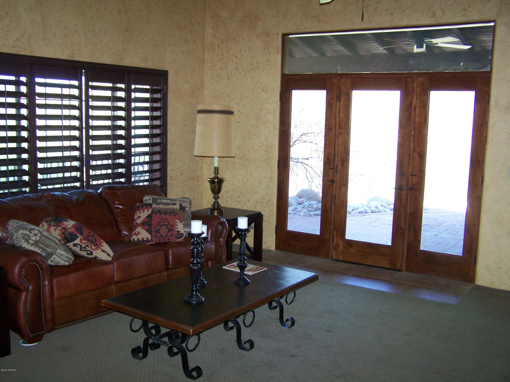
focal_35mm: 38
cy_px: 191
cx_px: 255
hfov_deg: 49.0
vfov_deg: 37.7
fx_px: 560
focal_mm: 6.3
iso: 160
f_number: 2.8
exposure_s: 1/60
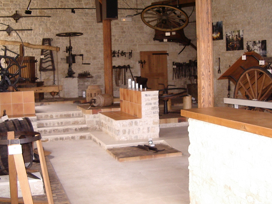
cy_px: 87
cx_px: 140
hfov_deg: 37.5
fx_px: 401
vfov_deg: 28.5
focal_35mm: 51
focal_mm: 5.8
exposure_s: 1/60
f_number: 2.6
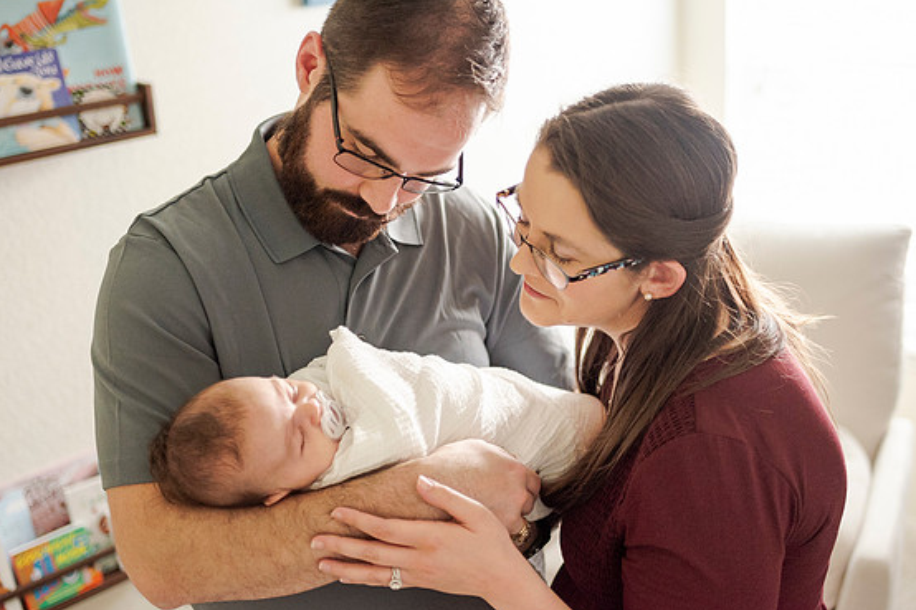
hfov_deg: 46.4
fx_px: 1068
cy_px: 291
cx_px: 438
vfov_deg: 31.9
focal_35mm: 42
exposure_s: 1/125
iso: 800
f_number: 1.8
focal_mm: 35
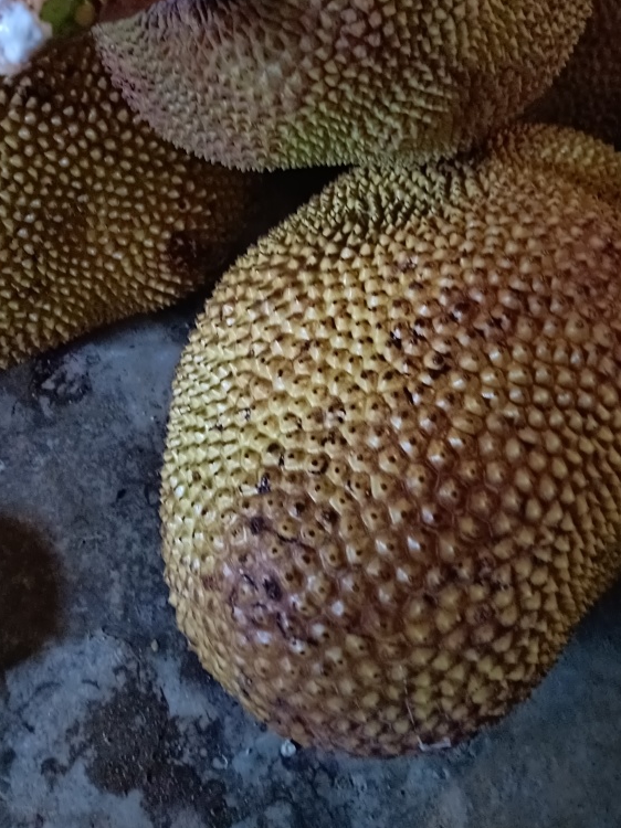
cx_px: 250
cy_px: 263
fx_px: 886
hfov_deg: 38.5
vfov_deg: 49.1
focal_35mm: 37
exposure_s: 1/14.3
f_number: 1.8
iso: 11050
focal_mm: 4.05
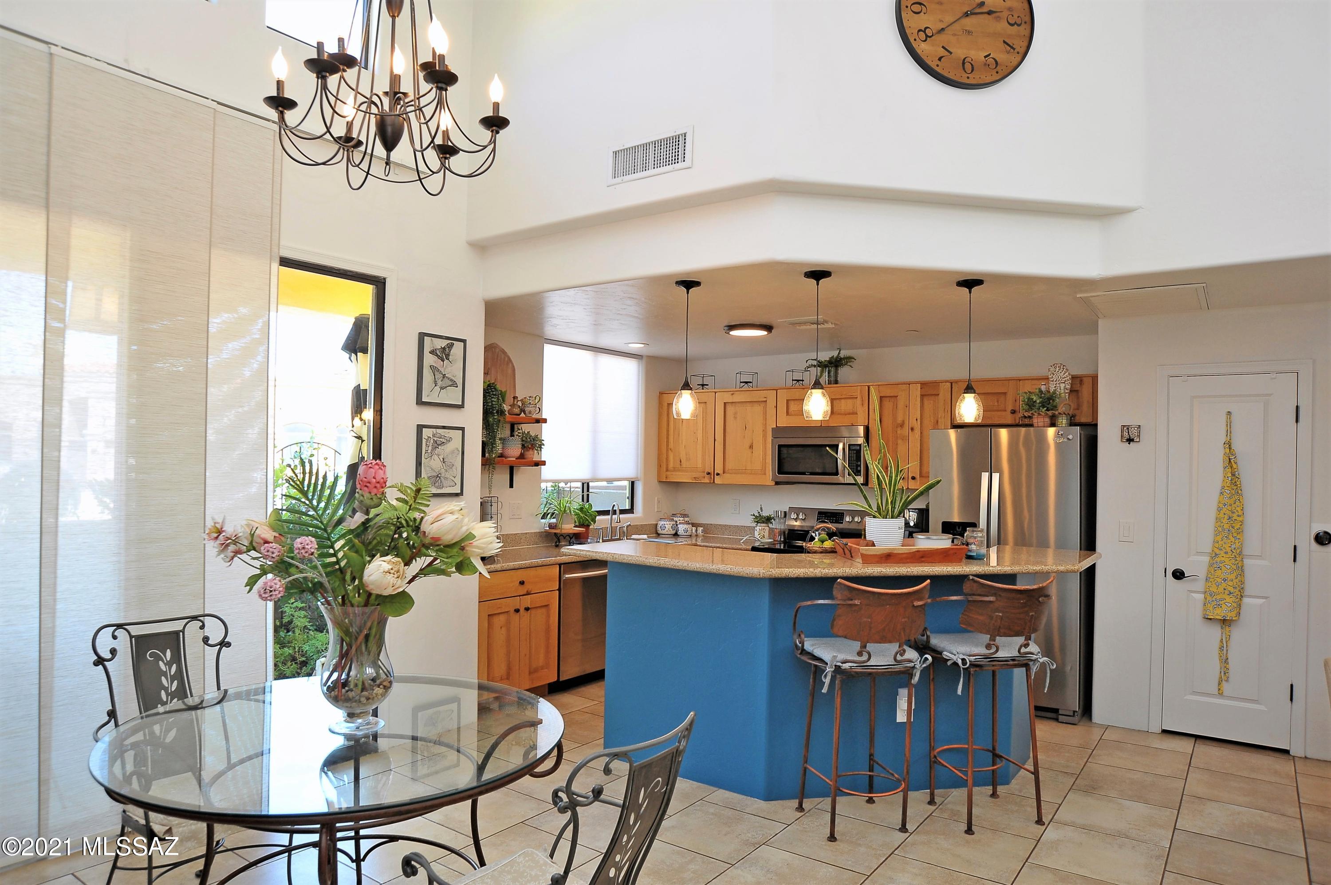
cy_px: 442
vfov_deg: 55.0
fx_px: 850
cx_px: 666
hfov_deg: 76.1
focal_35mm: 23
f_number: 9
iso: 640
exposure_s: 1/40
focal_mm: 23
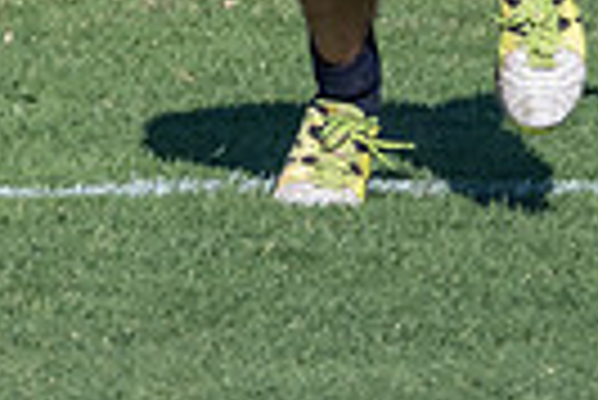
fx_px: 53479
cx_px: 53
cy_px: -45
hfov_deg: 0.6
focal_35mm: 3216
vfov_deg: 0.4
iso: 800
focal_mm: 450
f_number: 10
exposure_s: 1/2000
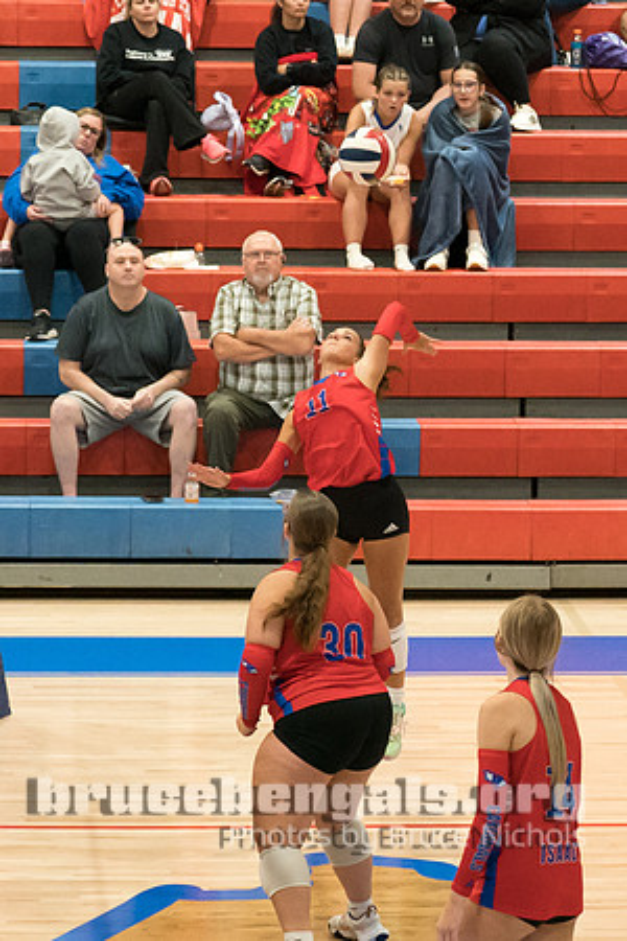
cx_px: 403
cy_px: 415
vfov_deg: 10.3
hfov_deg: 6.9
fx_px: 5221
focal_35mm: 200
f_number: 2.8
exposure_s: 1/1000
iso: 4000
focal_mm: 70
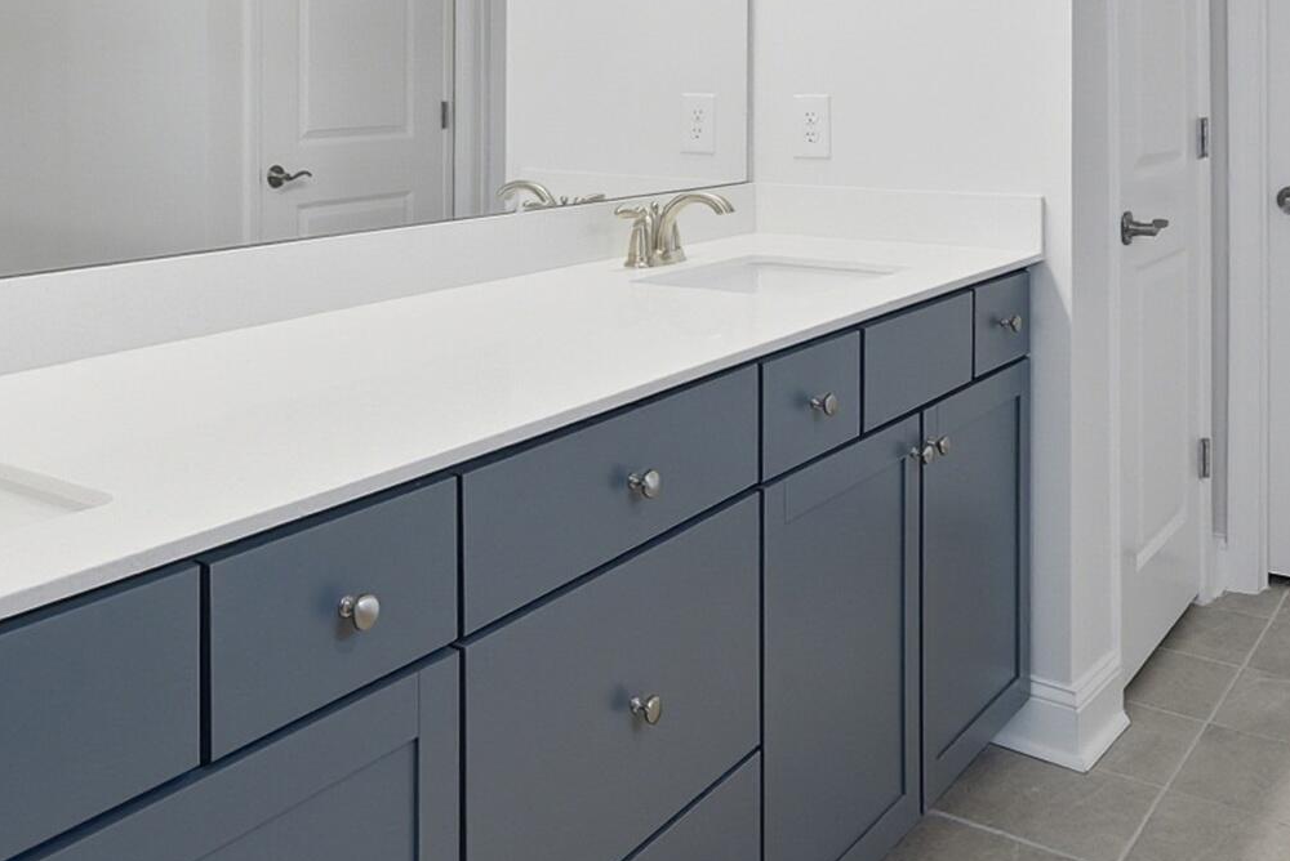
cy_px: 74
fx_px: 1434
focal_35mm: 40
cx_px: 393
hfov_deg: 47.4
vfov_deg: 31.7
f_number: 9
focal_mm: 16
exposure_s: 1/640
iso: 320
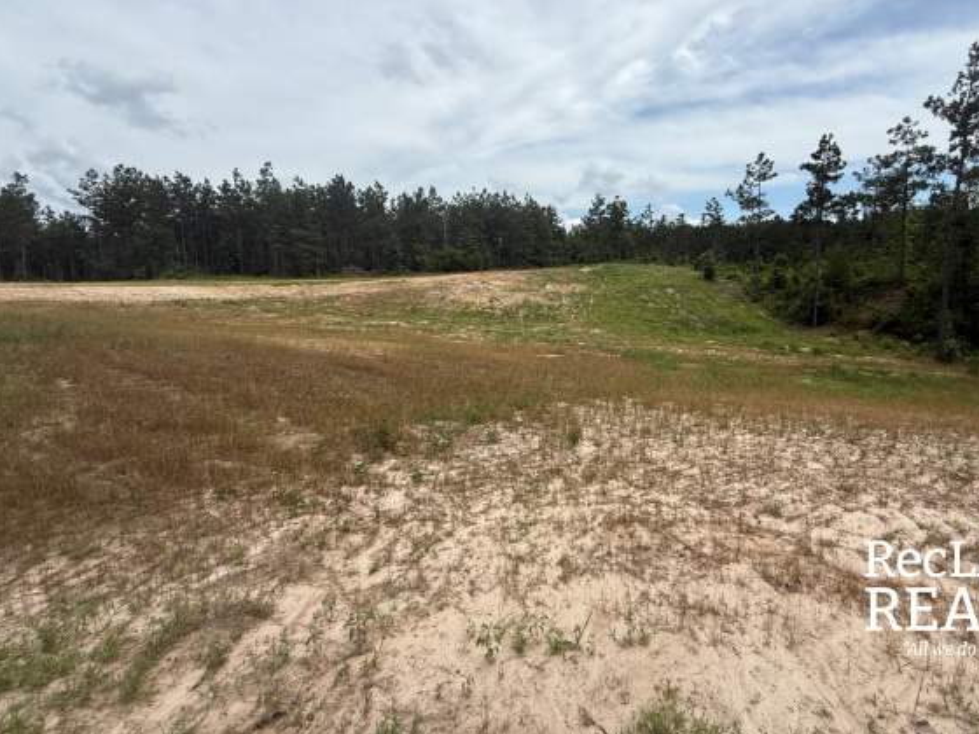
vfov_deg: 77.8
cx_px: 551
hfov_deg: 94.0
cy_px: 322
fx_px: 453
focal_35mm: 16
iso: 50
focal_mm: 2.22
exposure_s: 1/2165
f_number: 2.2
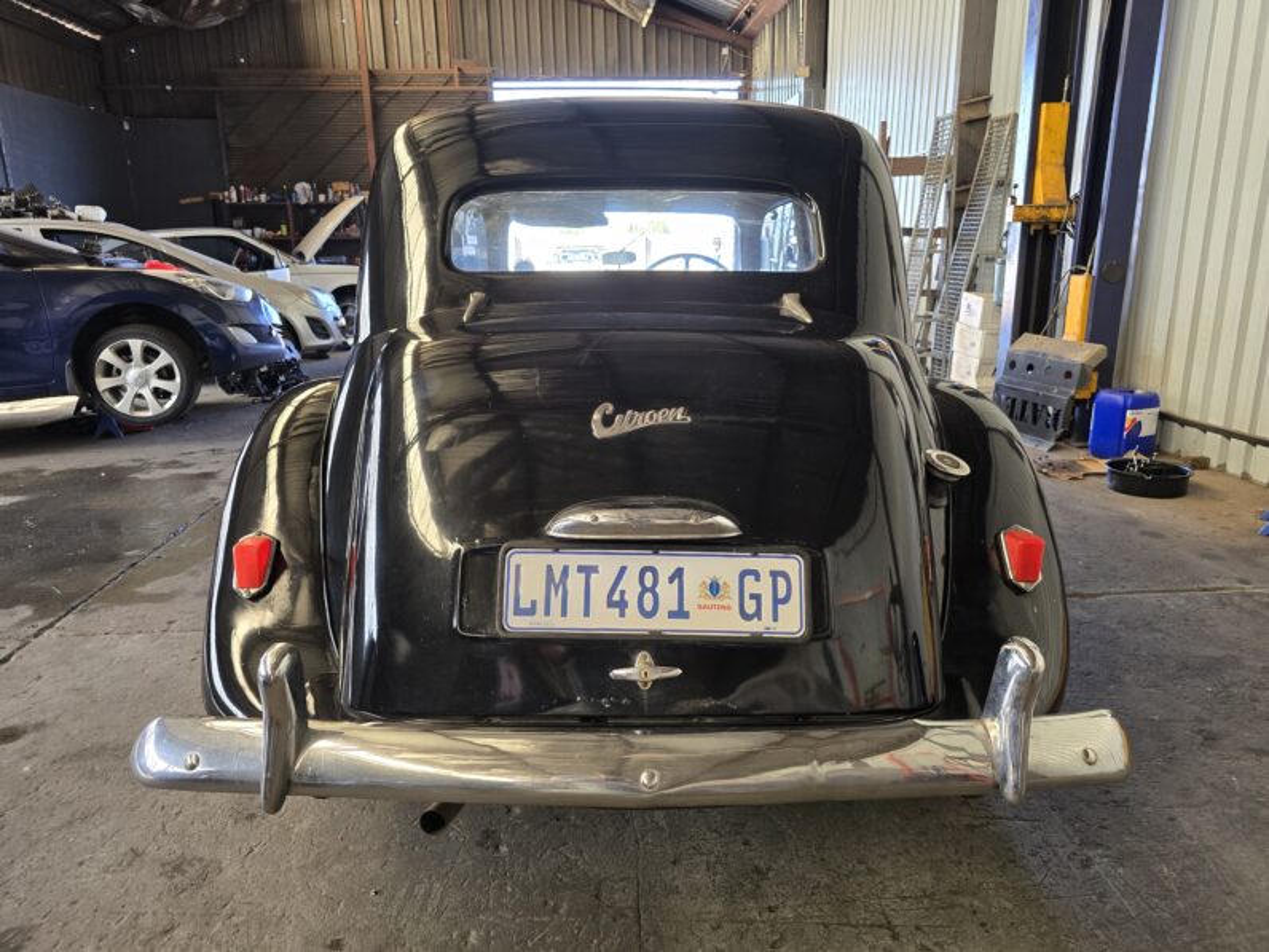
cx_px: 634
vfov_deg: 58.9
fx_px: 843
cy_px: 476
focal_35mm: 23
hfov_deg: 73.9
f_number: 1.7
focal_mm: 6.3
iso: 200
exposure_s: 1/100
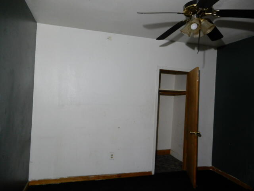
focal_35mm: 24
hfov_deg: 71.6
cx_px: 127
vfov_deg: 56.8
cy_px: 96
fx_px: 176
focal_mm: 4.3
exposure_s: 1/30
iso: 400
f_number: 3.4
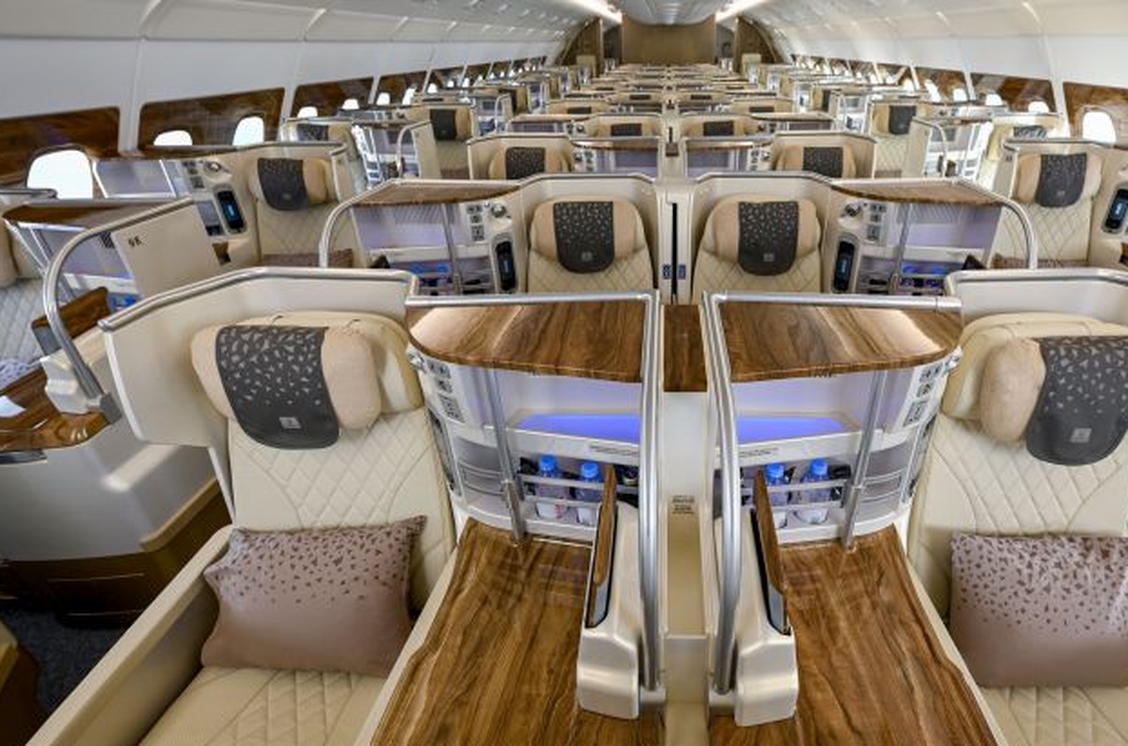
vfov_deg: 67.0
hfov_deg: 88.8
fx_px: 562
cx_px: 686
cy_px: 393
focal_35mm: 18
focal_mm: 14
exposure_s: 1/20
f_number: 8
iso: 320
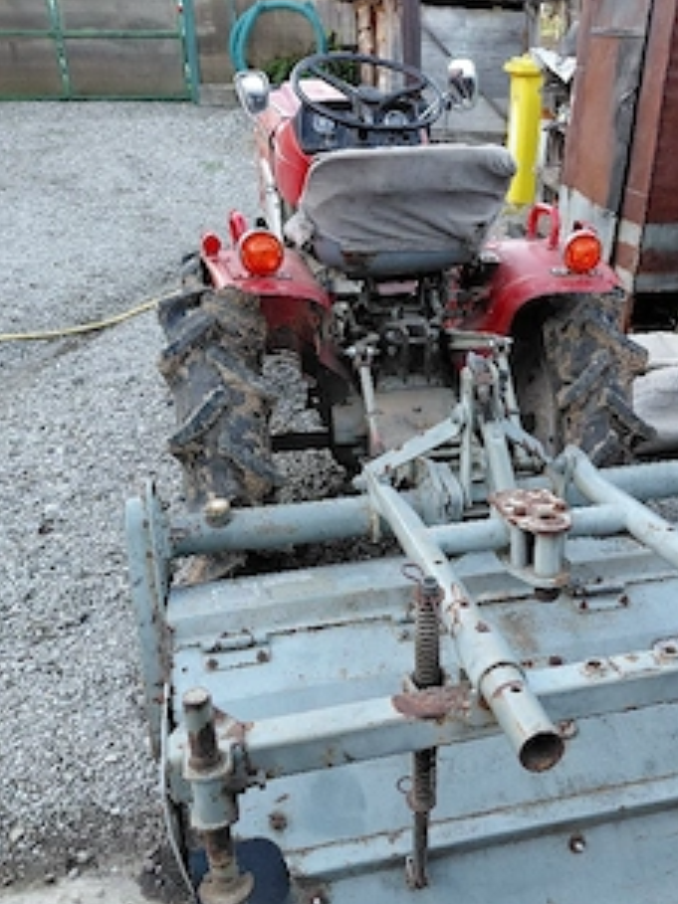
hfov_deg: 42.6
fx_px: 862
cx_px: 421
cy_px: 519
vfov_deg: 55.1
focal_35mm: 33
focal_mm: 4.69
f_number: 1.8
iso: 100
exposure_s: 1/100
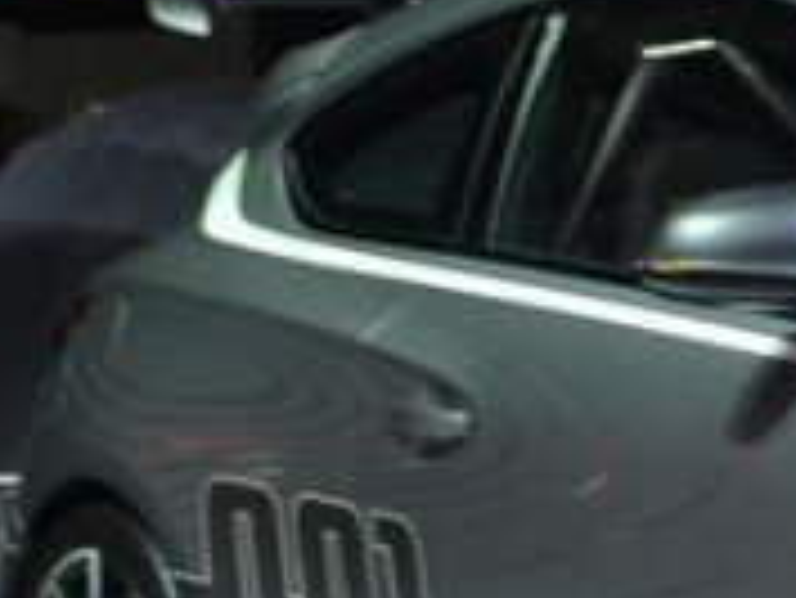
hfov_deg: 7.4
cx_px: 1291
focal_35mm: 260
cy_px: 555
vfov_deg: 5.7
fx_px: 5983
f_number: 5.3
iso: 400
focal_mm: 40
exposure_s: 1/60
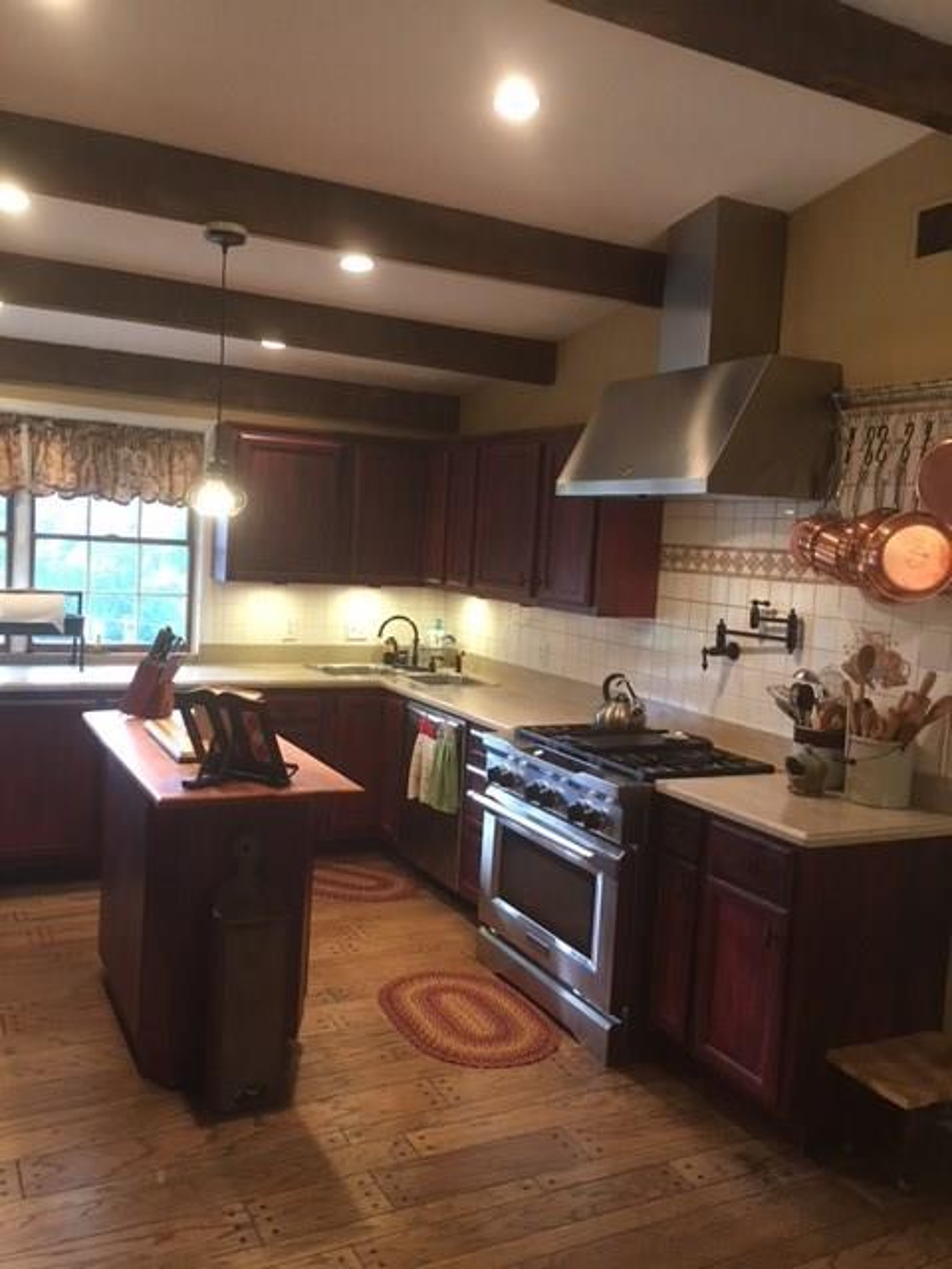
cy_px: 634
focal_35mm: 29
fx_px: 1063
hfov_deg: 48.2
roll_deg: -3.0
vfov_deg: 61.7
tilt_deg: -3.7
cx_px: 476
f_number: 2.2
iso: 64
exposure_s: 1/15
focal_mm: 4.15
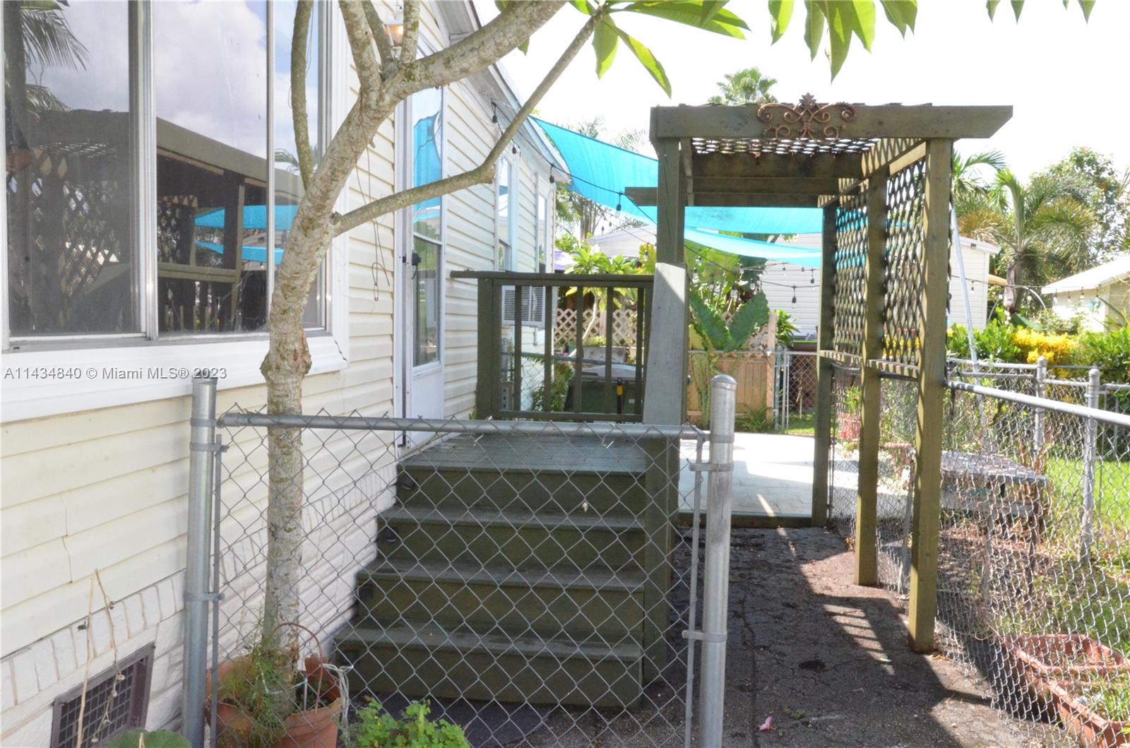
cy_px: 374
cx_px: 565
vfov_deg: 36.7
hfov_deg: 53.2
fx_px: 1127
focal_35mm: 36
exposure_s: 1/250
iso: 5000
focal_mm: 24
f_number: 22
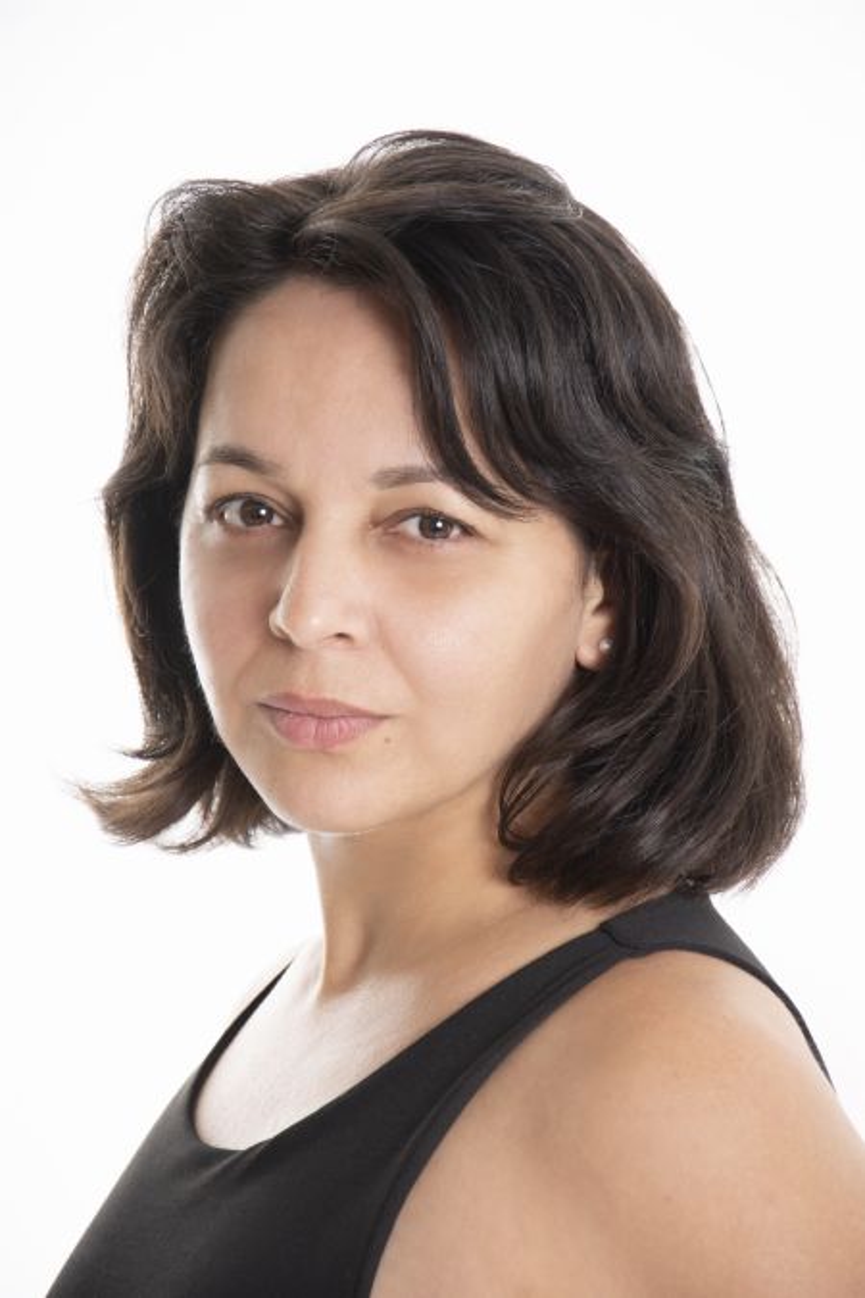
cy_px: 649
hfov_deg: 8.7
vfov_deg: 13.0
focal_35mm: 158
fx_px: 5676
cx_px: 432
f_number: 5.6
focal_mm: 105
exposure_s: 1/200
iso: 250
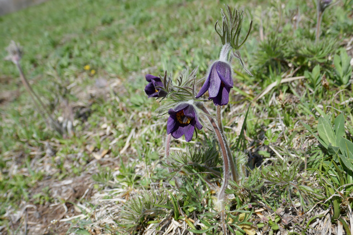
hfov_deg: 53.1
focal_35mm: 36
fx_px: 353
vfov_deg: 36.9
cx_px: 176
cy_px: 118
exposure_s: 1/800
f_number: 4
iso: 125
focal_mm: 12.9
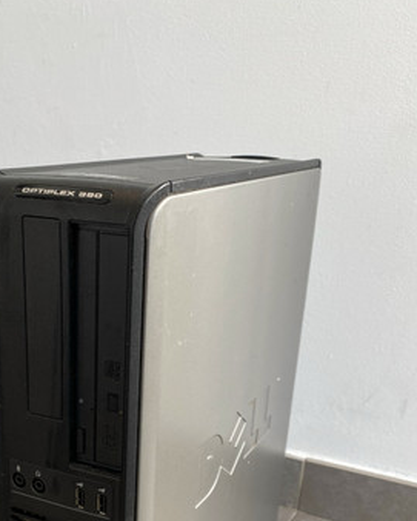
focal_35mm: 48
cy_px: 447
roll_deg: -2.2
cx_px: 112
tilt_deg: -23.2
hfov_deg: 31.0
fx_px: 739
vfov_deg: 36.8
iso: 50
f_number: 1.8
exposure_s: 1/100
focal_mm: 4.25
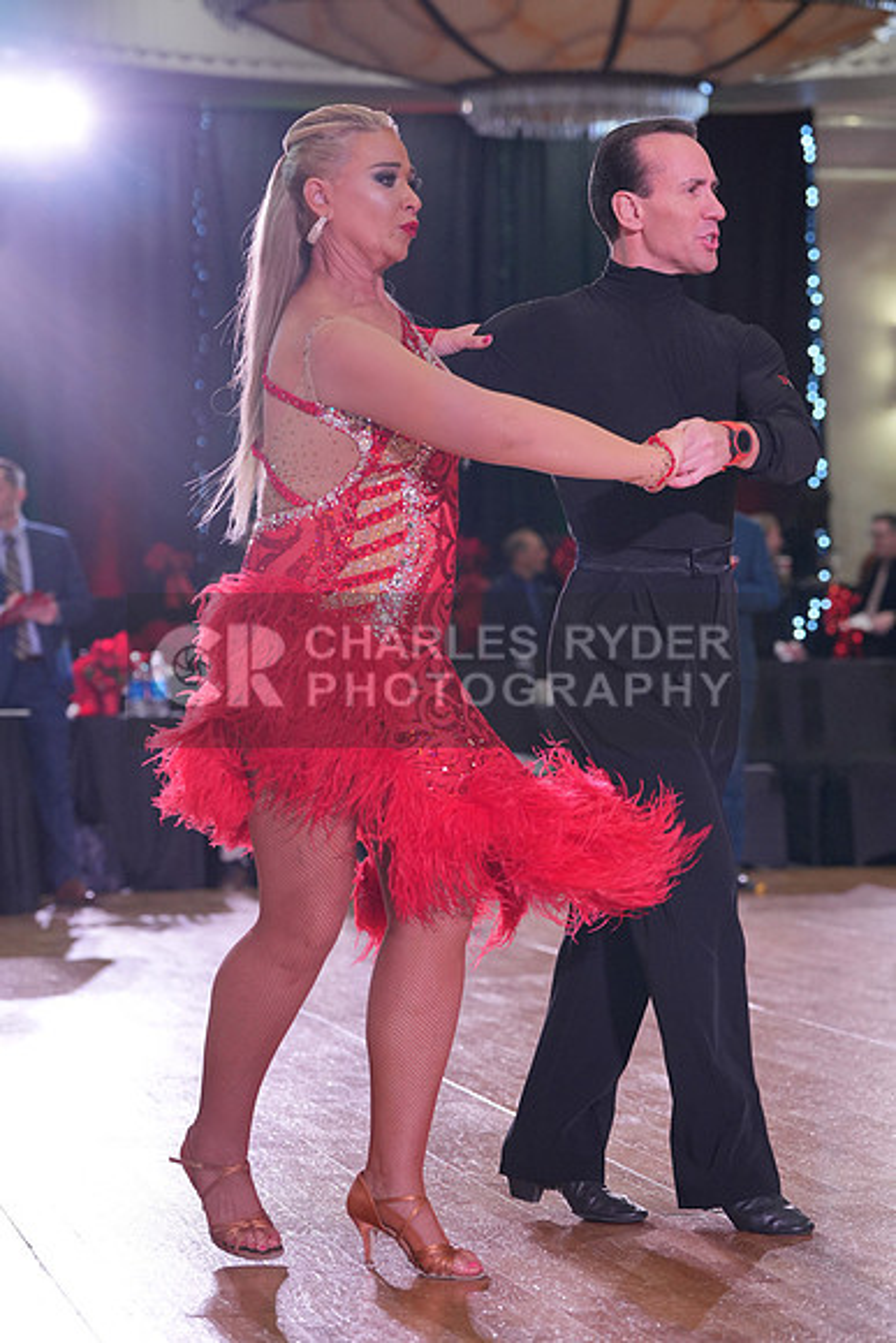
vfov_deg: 21.9
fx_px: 3470
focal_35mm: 93
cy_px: 672
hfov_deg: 14.7
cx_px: 448
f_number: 4
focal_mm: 93
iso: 2000
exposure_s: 1/500
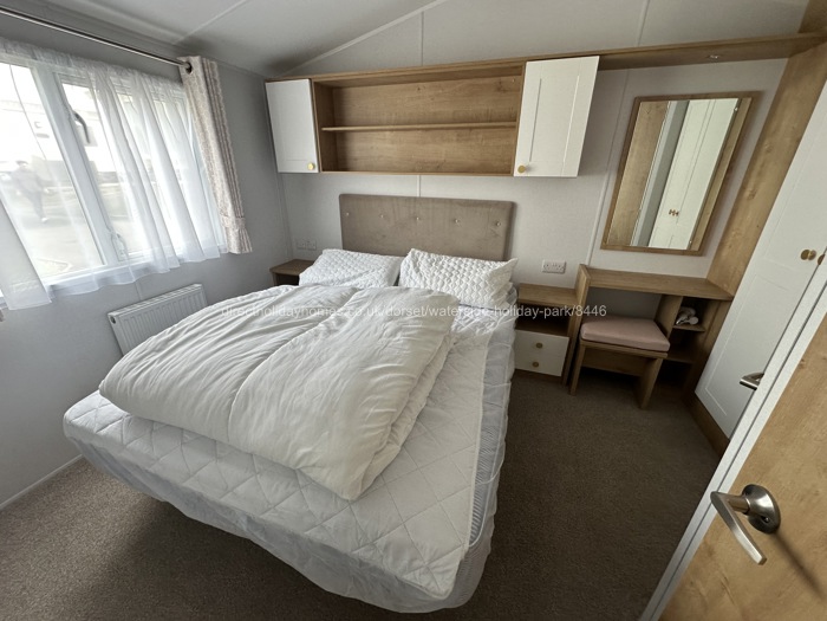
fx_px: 334
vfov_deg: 85.7
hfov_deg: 102.1
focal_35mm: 14
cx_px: 414
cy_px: 310
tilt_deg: -22.6
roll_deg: -0.9
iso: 100
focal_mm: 2.22
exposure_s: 1/99
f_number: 2.2
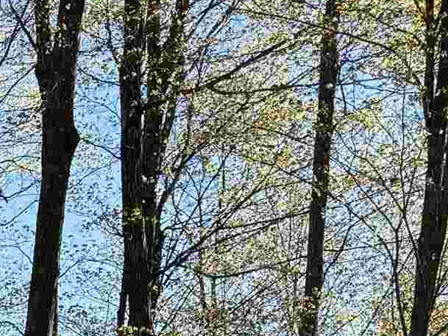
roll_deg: -1.5
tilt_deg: -7.1
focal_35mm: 121
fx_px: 1566
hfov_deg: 14.1
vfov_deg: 10.5
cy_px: 803
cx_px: -394
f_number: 1.78
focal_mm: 6.76
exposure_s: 1/1855
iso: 80
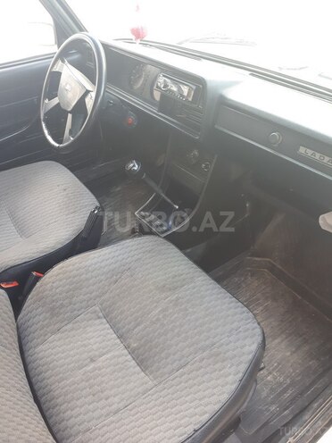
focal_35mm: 27
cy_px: 222
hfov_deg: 51.4
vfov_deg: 65.3
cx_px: 166
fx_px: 345
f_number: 1.9
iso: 100
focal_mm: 3.6
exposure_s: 1/33
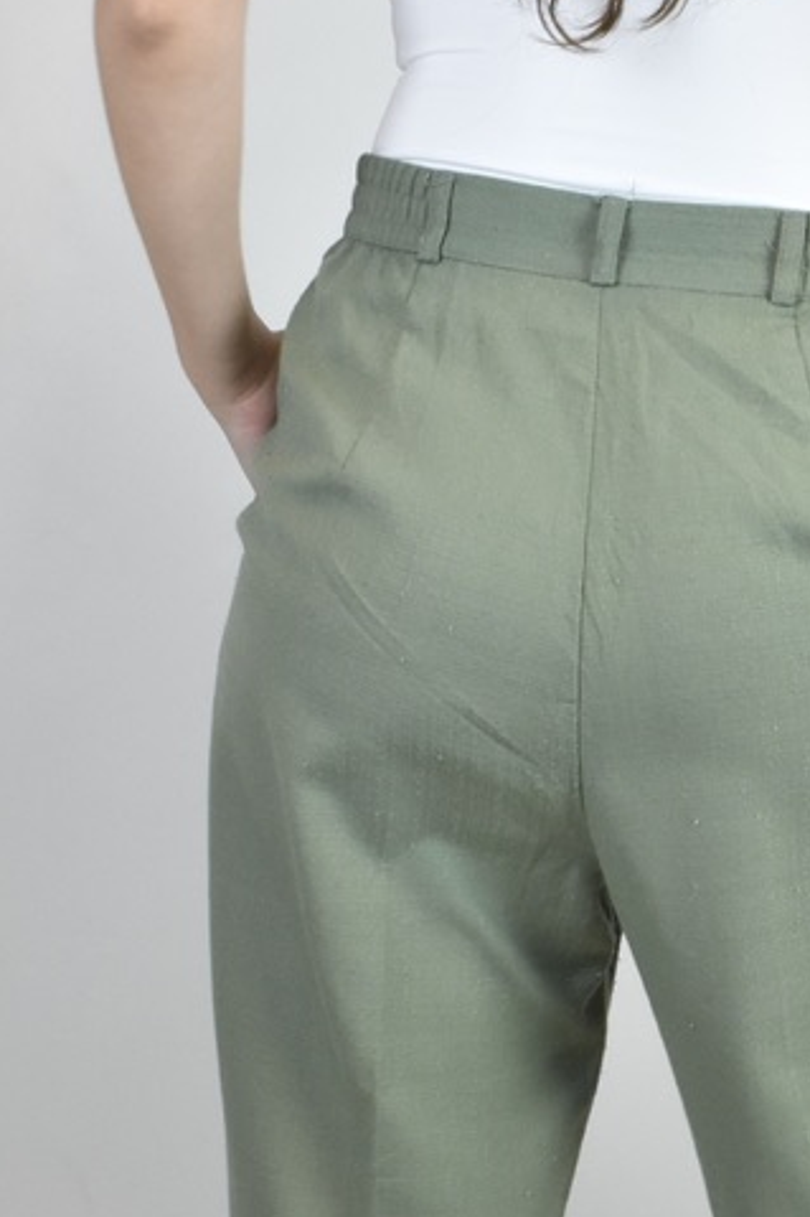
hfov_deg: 13.4
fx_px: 3445
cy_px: 1019
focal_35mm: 102
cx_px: 604
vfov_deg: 19.8
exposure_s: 1/30
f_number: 18
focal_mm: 30
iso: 1600
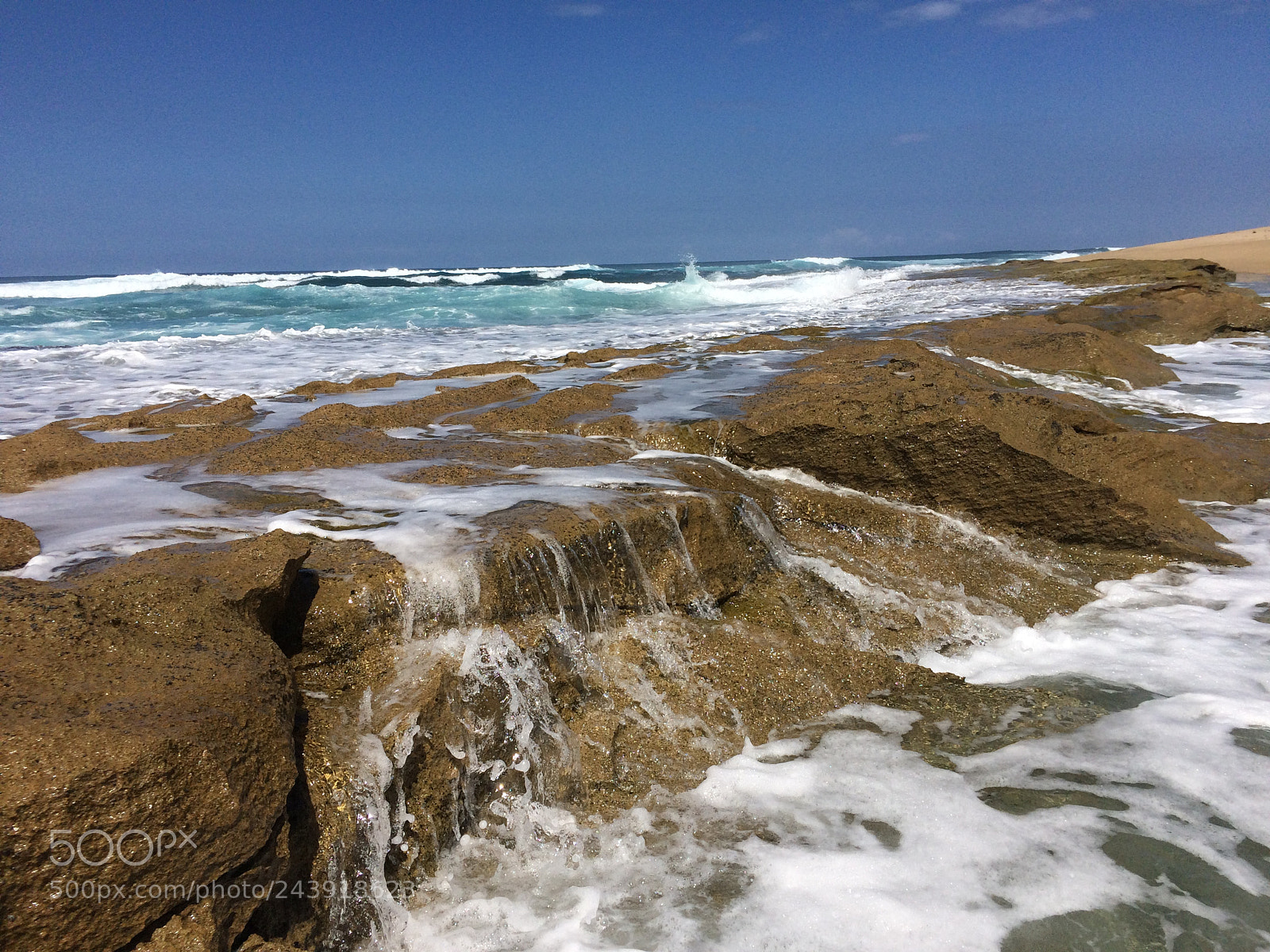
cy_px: 476
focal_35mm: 29
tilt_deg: -10.9
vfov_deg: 48.2
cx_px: 635
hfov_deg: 61.7
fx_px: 1064
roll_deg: +1.2
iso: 40
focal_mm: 4.15
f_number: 2.2
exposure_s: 1/6849
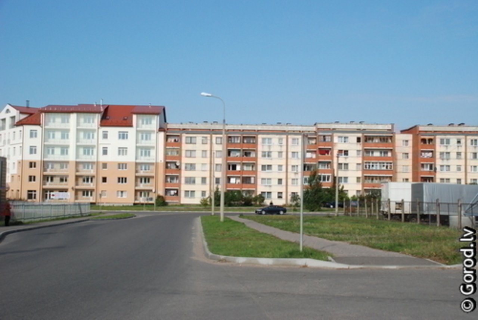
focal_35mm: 46
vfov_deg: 29.0
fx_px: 618
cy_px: 160
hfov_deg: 42.3
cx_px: 239
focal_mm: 31
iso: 640
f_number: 8
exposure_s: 1/2000
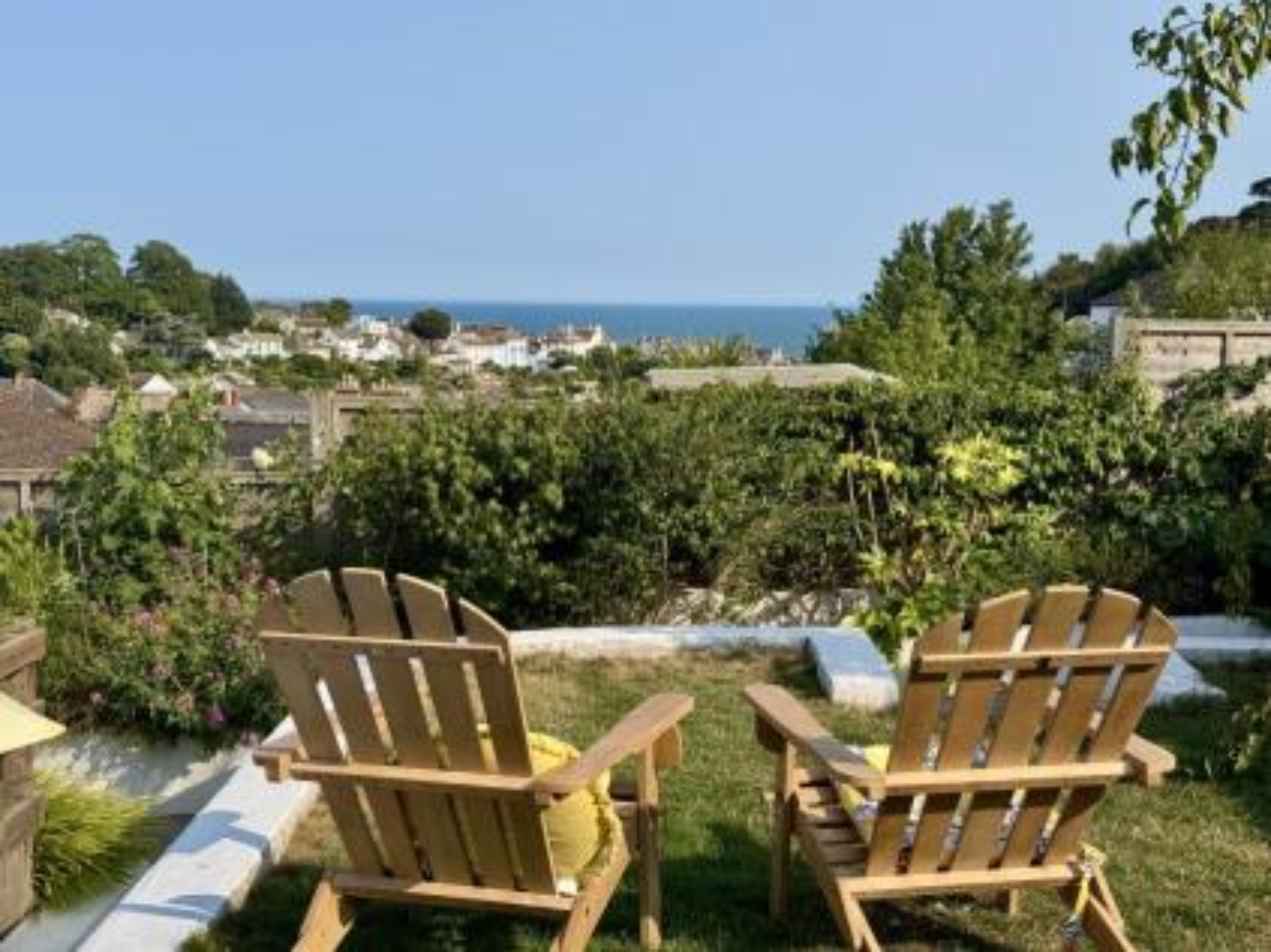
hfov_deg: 39.7
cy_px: 476
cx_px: 636
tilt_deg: -5.0
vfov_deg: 30.3
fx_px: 1762
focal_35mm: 48
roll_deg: +0.8
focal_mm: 6.76
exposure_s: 1/4310
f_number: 1.78
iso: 64
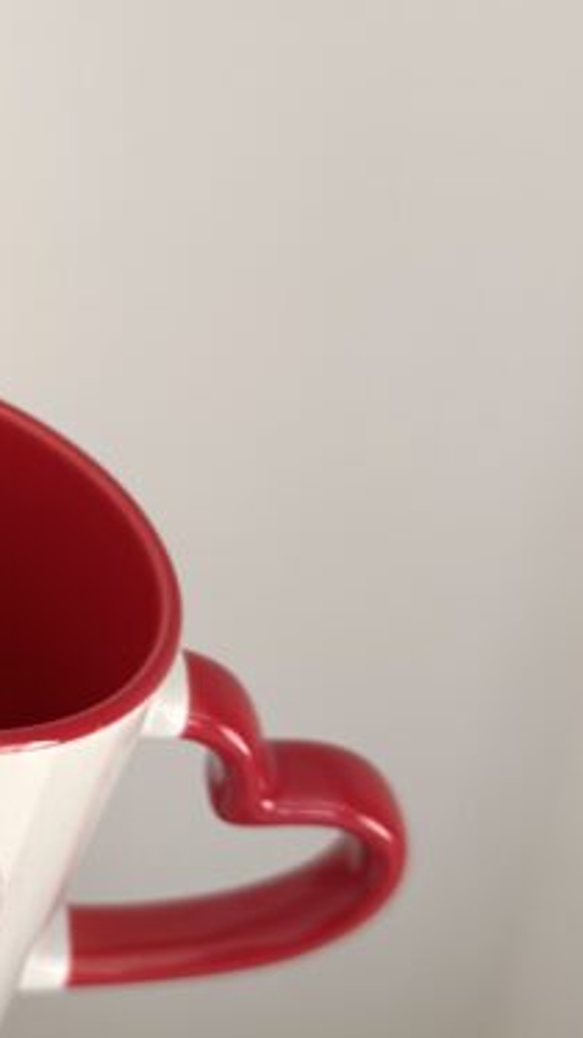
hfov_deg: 20.1
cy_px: 511
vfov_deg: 37.2
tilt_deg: -21.6
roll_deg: -5.6
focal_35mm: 56
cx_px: -111
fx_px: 1541
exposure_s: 1/121
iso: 125
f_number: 1.78
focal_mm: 6.76
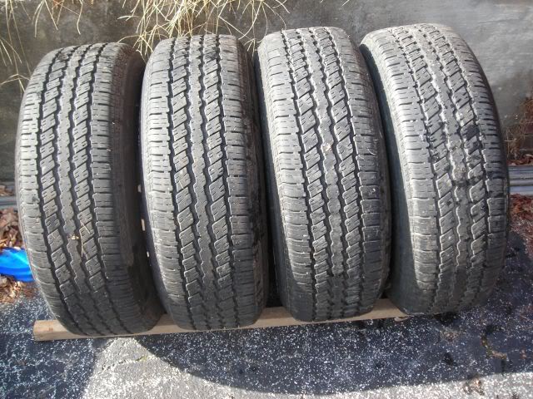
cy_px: 200
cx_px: 266
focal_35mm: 38
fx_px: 585
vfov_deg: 37.7
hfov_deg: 49.0
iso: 100
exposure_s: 1/139
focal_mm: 6.3
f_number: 3.2
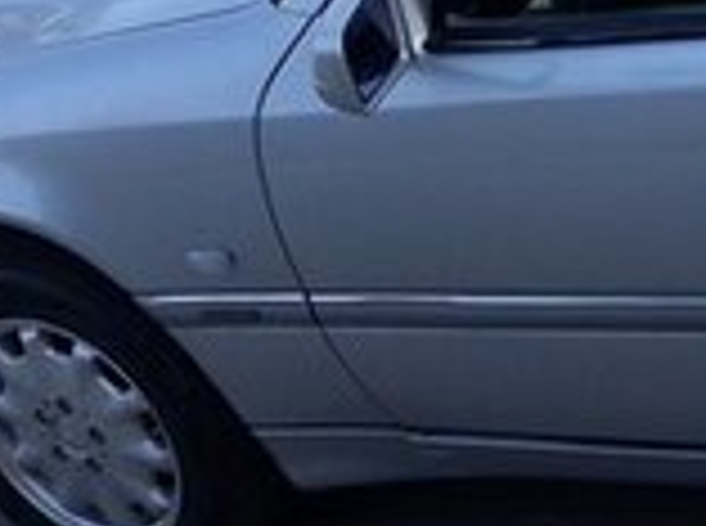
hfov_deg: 15.1
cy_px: -205
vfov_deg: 12.1
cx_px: 1165
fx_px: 2401
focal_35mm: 118
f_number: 1.9
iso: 40
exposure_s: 1/391
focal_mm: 3.7
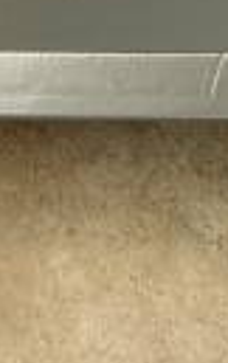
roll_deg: +0.8
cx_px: -276
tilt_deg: -43.5
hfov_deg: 5.8
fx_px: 2170
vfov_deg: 8.6
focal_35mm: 219
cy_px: -537
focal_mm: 5.7
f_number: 1.5
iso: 50
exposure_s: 1/121
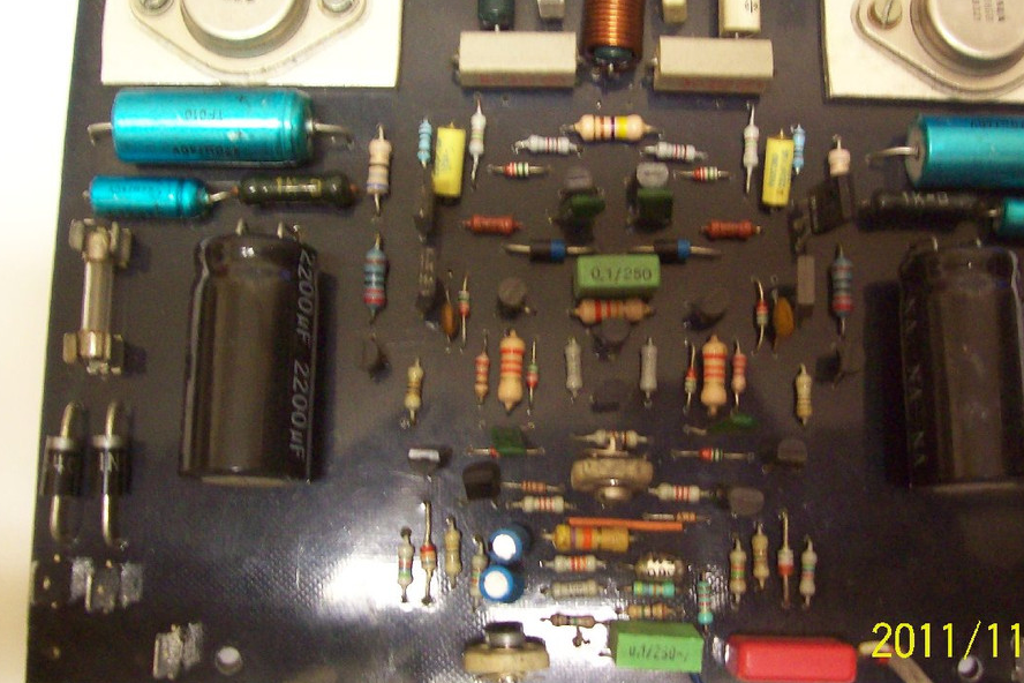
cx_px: 543
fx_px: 1280
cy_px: 291
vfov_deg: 29.8
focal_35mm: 45
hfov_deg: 43.6
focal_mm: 6
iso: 200
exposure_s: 1/8
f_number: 2.7
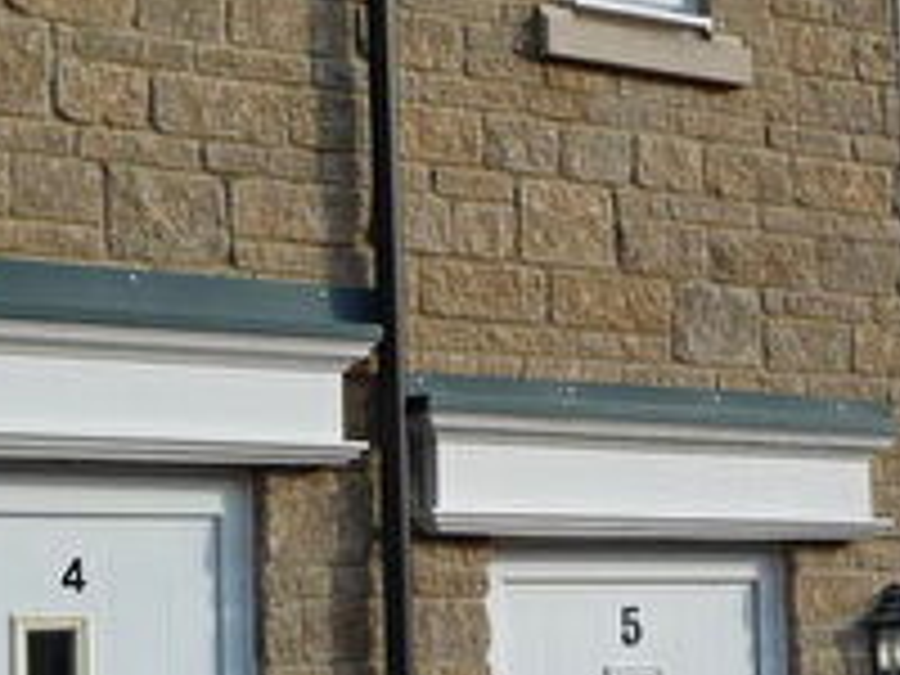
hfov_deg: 19.8
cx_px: 720
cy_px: 452
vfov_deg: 15.1
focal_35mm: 98
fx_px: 2548
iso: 100
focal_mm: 4.7
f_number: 3.3
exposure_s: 1/640
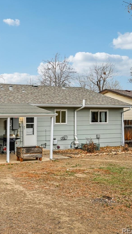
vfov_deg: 42.9
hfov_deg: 23.1
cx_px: -21
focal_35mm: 48
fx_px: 299
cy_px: 117
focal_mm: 30
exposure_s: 1/30
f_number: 8
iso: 110
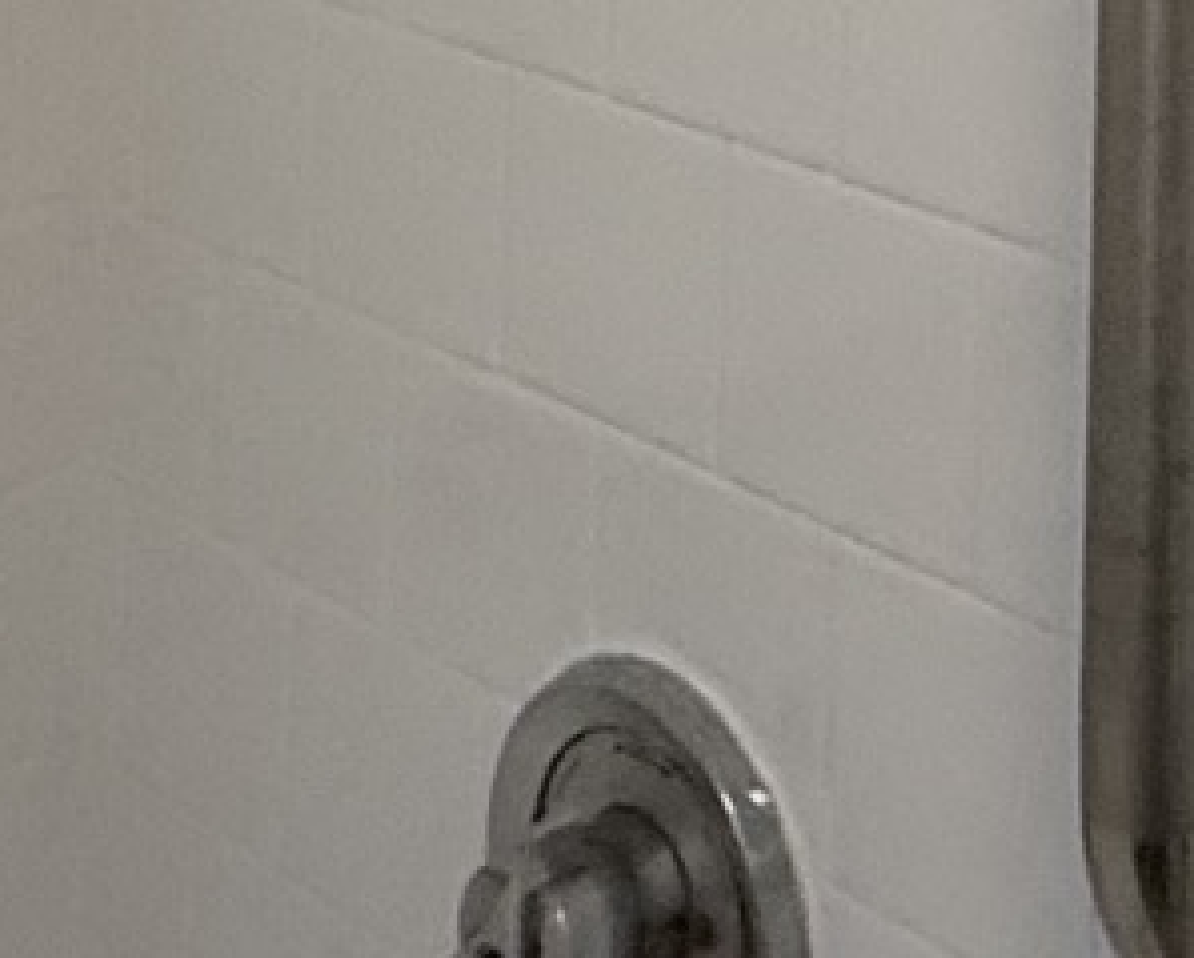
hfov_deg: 21.6
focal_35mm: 88
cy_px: -962
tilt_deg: +3.7
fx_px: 3113
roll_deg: -2.0
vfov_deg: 14.5
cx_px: 781
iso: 320
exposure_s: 1/101
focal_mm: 2.22
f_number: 2.2
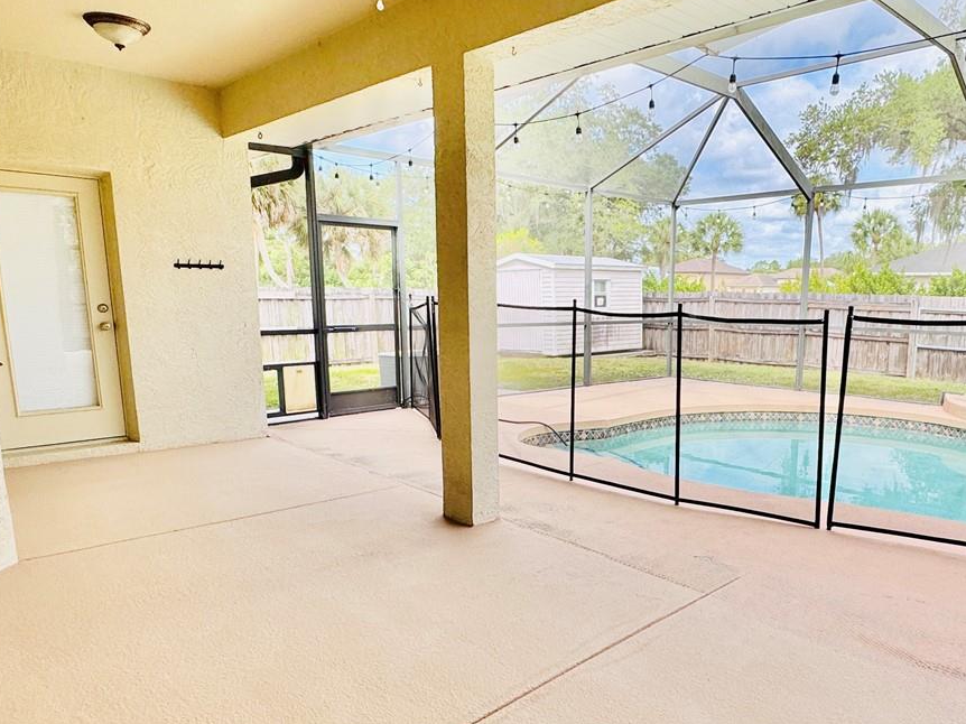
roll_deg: -0.5
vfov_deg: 52.8
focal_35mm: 26
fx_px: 725
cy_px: 421
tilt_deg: -9.9
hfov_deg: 66.2
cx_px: 611
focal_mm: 2.22
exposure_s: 1/347
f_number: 2.2
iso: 40
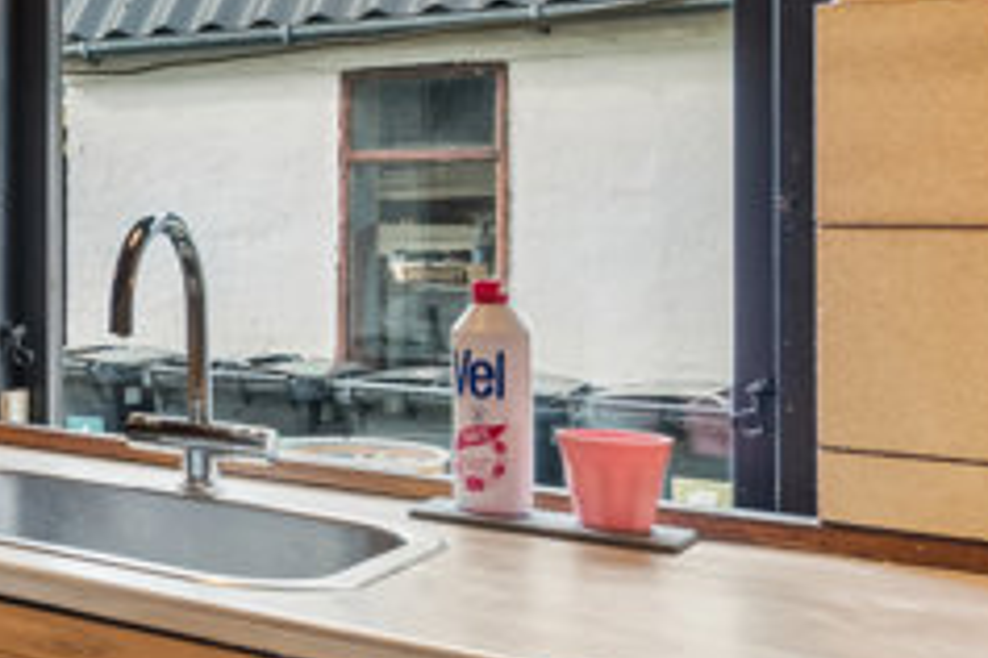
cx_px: -650
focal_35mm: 54
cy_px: 223
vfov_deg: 24.9
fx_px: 1482
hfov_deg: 24.2
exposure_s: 1/4
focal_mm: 16
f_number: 10
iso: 200
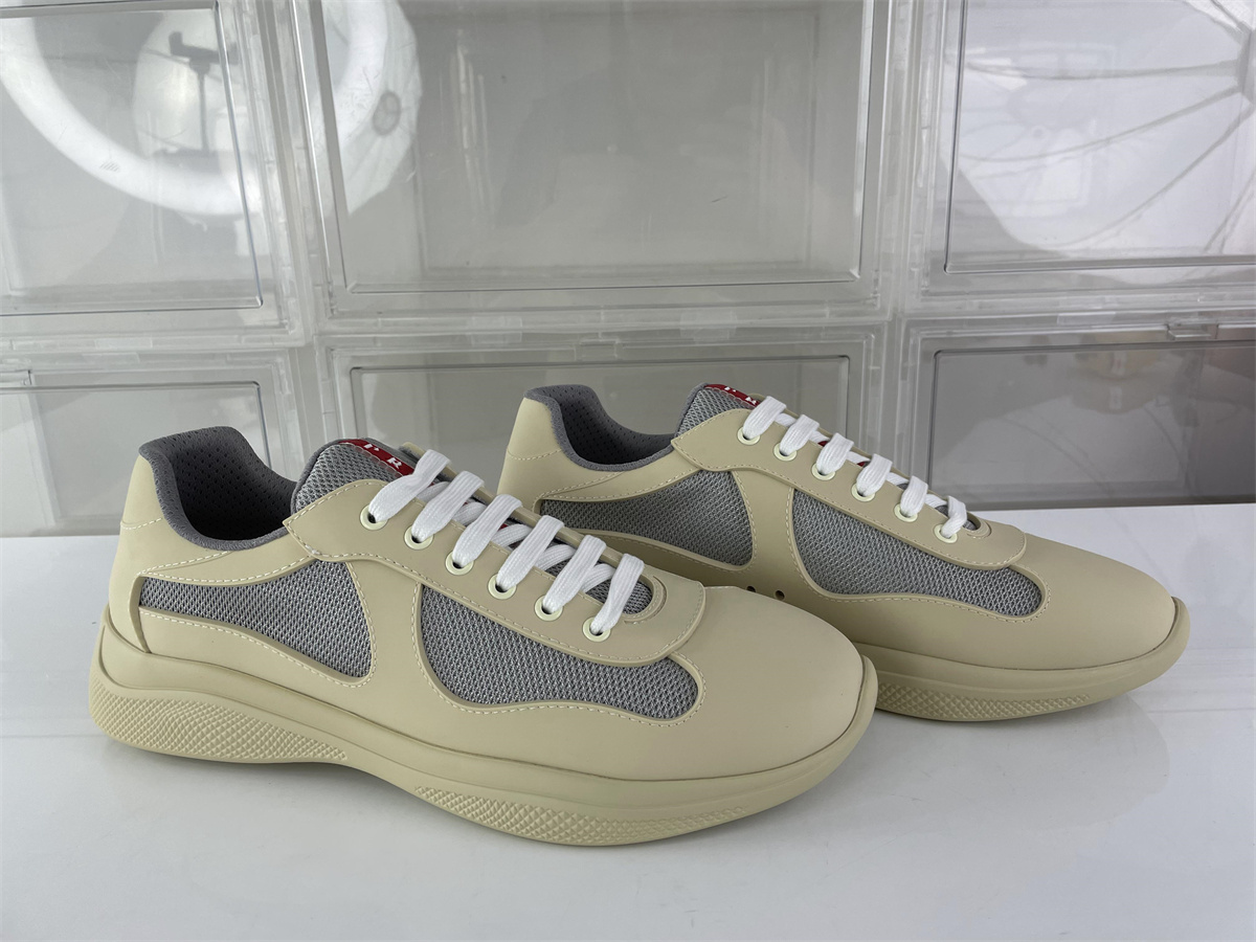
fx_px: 943
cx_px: 628
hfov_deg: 67.3
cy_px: 471
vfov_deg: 53.1
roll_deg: +2.1
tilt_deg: -17.5
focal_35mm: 26
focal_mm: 4.2
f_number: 1.6
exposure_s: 1/401
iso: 32
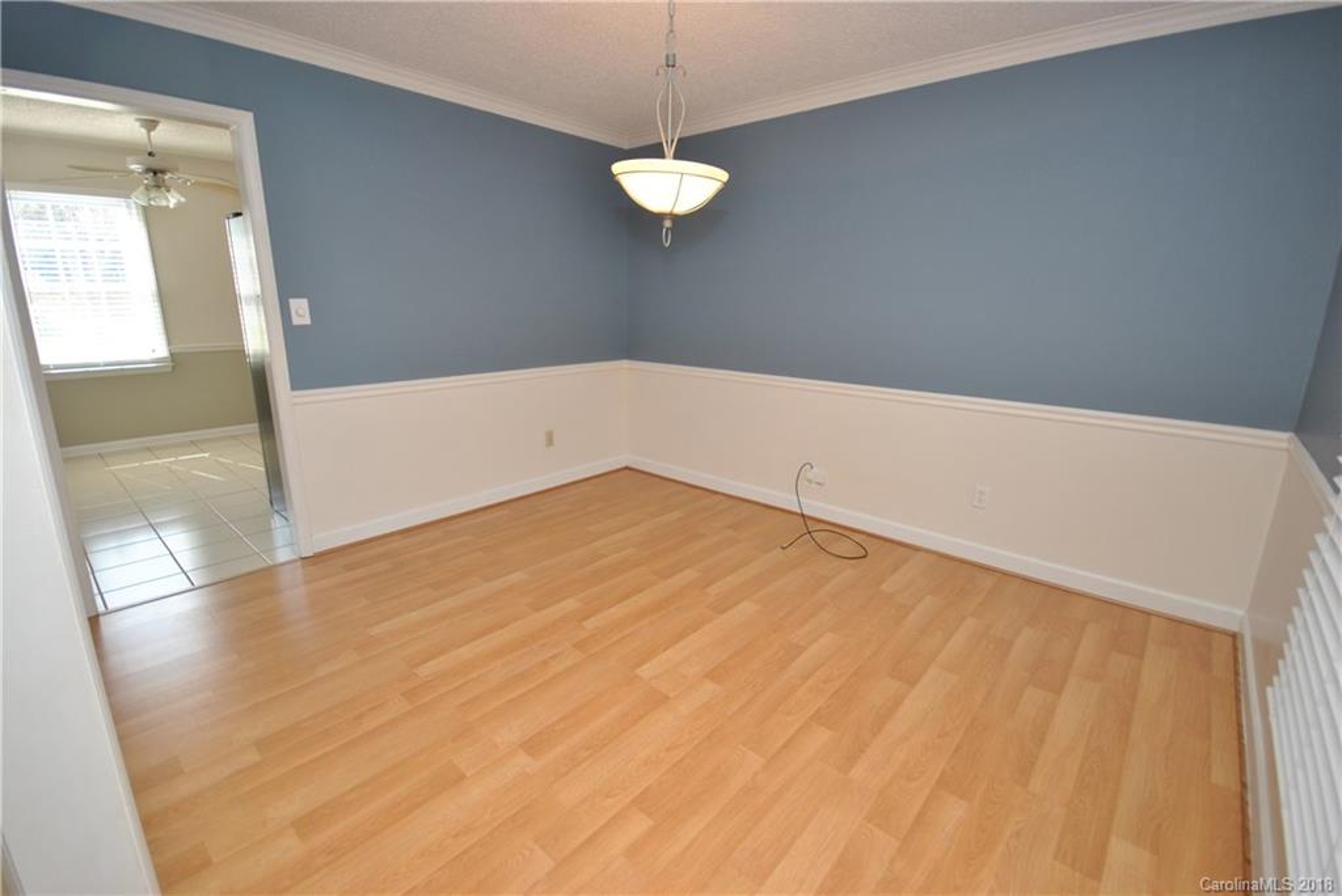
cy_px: 448
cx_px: 671
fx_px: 559
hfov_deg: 100.4
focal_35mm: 15
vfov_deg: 77.4
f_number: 4
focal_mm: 10
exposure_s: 1/60
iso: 200
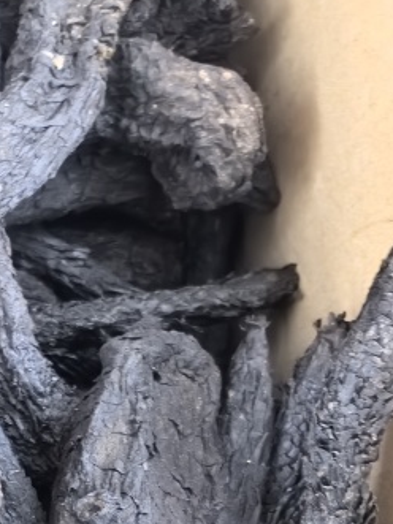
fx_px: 1318
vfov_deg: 20.8
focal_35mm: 87
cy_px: 645
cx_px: -231
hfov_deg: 15.4
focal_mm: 6.98
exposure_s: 1/25
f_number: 2
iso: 640
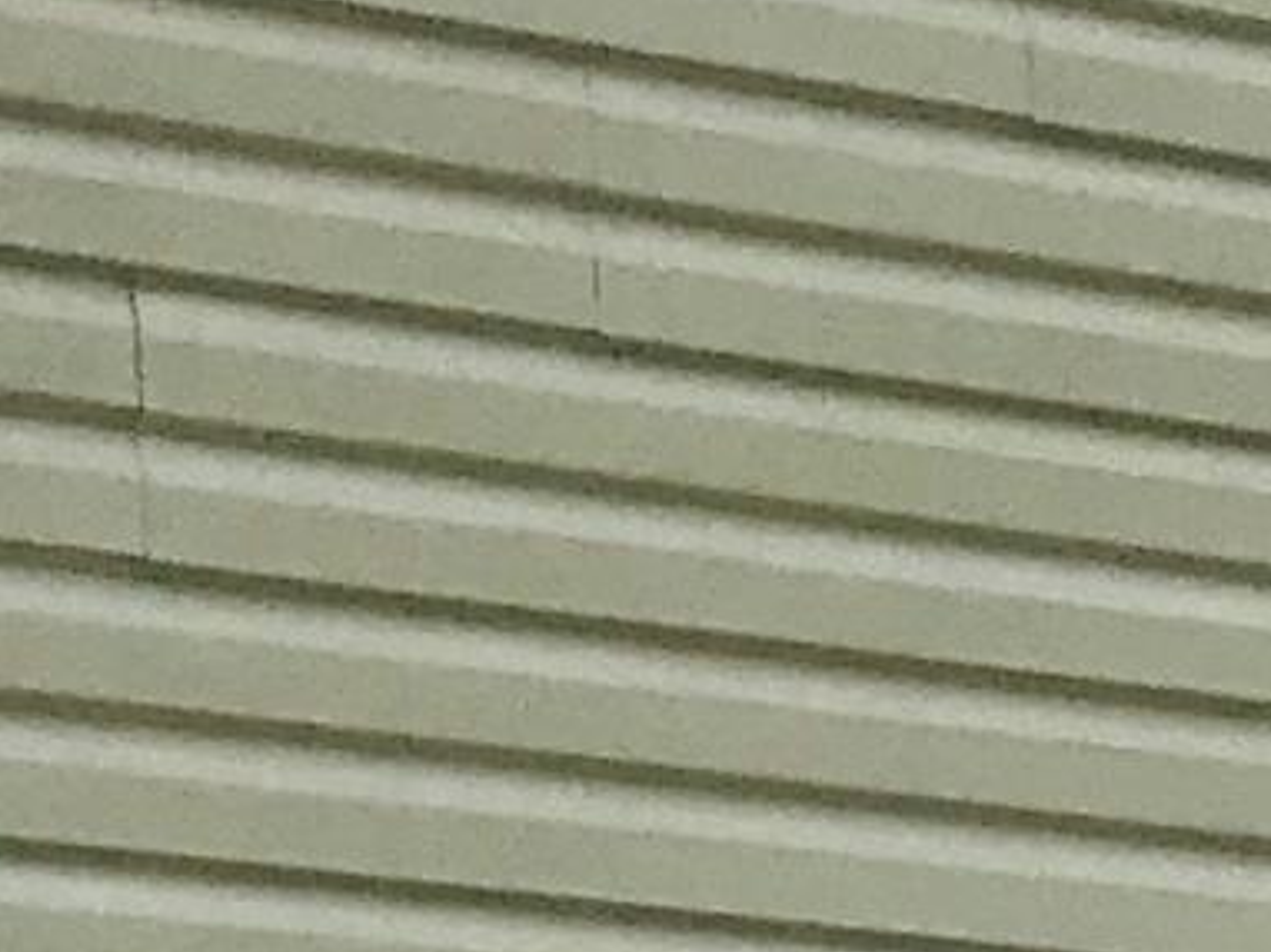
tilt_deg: -6.9
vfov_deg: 6.0
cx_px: 2006
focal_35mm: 220
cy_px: 3235
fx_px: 8073
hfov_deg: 8.8
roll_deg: -0.6
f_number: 1.8
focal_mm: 3.99
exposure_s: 1/736
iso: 20
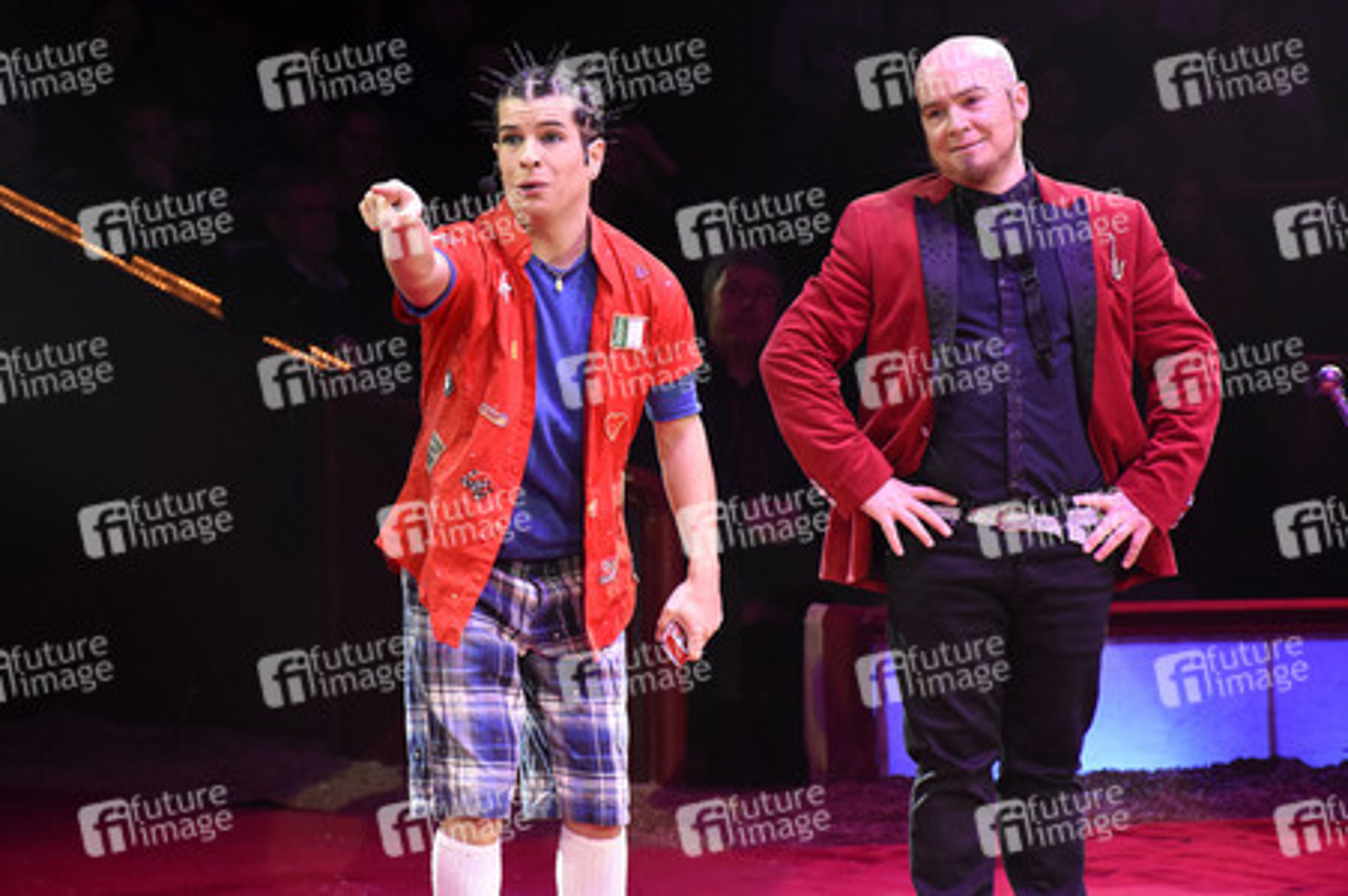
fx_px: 5612
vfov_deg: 9.1
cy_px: 448
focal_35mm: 150
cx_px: 674
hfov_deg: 13.7
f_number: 6.3
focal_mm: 100
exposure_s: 1/160
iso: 3200
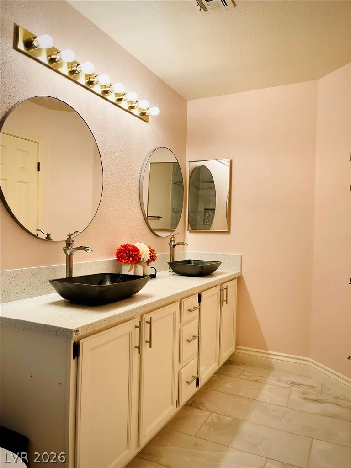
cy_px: 234
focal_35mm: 26
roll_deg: -1.1
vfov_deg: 67.3
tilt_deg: -1.2
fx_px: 352
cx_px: 176
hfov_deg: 53.1
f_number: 1.6
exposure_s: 1/120
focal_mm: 5.1
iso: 40
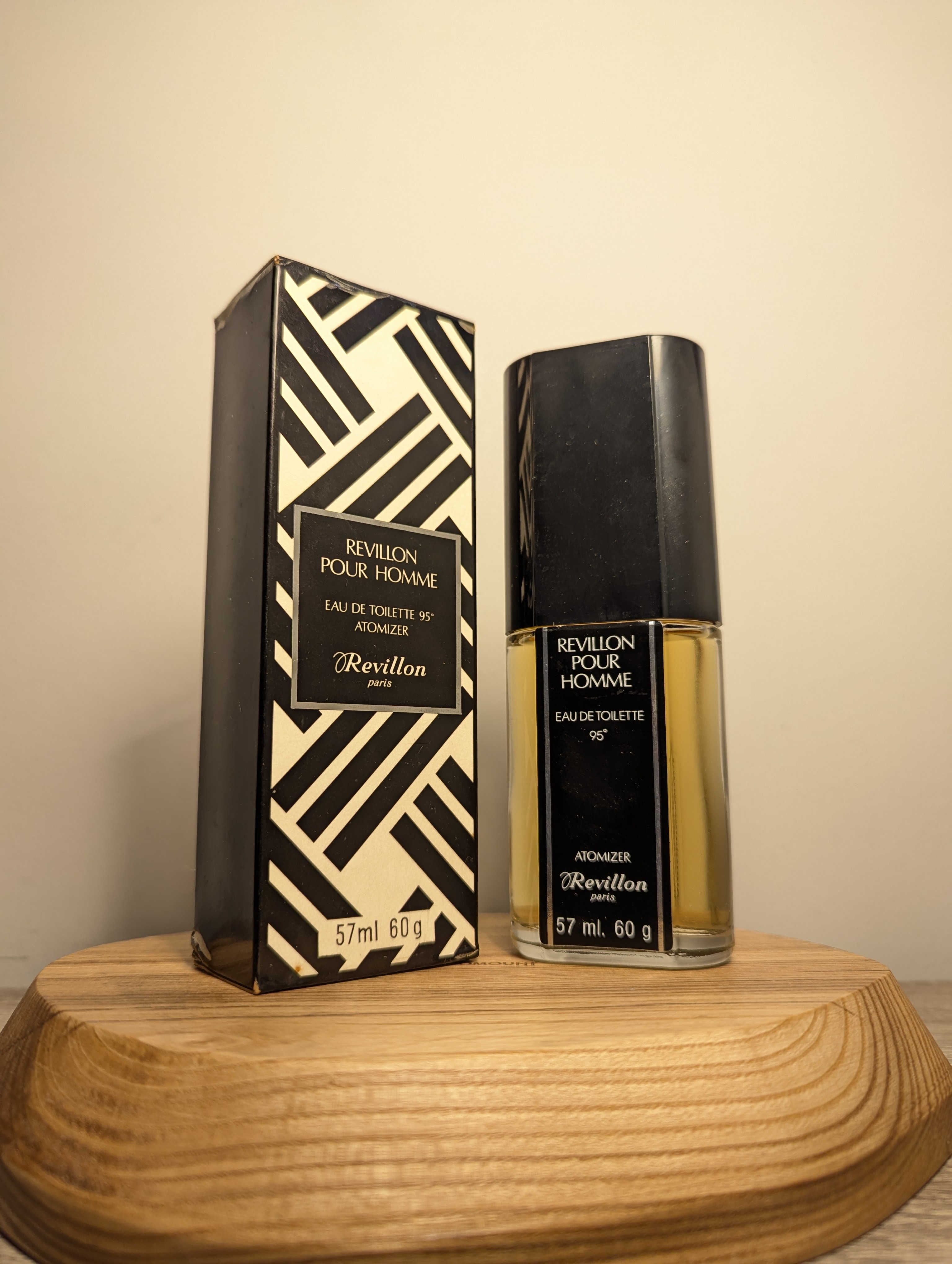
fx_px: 878
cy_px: 632
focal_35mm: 24
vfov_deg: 71.5
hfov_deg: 56.9
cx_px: 476
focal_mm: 6.81
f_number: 1.85
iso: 141
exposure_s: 1/90
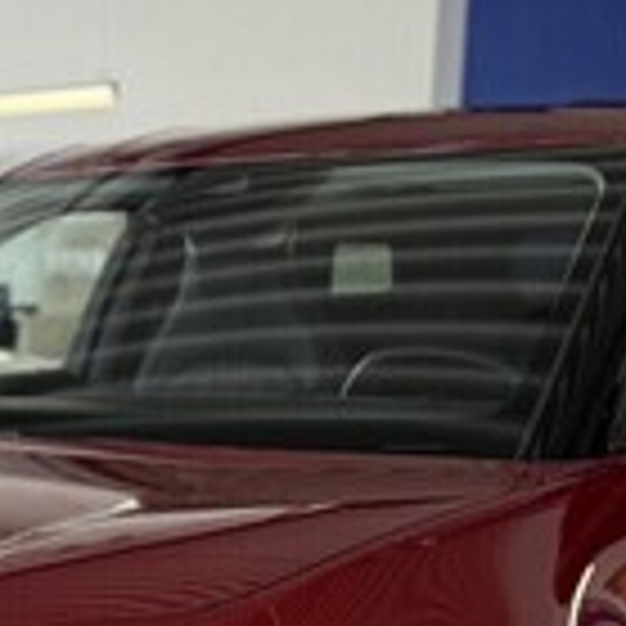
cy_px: 808
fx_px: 1719
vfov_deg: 19.1
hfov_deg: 19.7
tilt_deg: -16.2
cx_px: -63
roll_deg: +0.4
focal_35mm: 84
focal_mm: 6.76
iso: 200
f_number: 1.78
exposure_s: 1/234
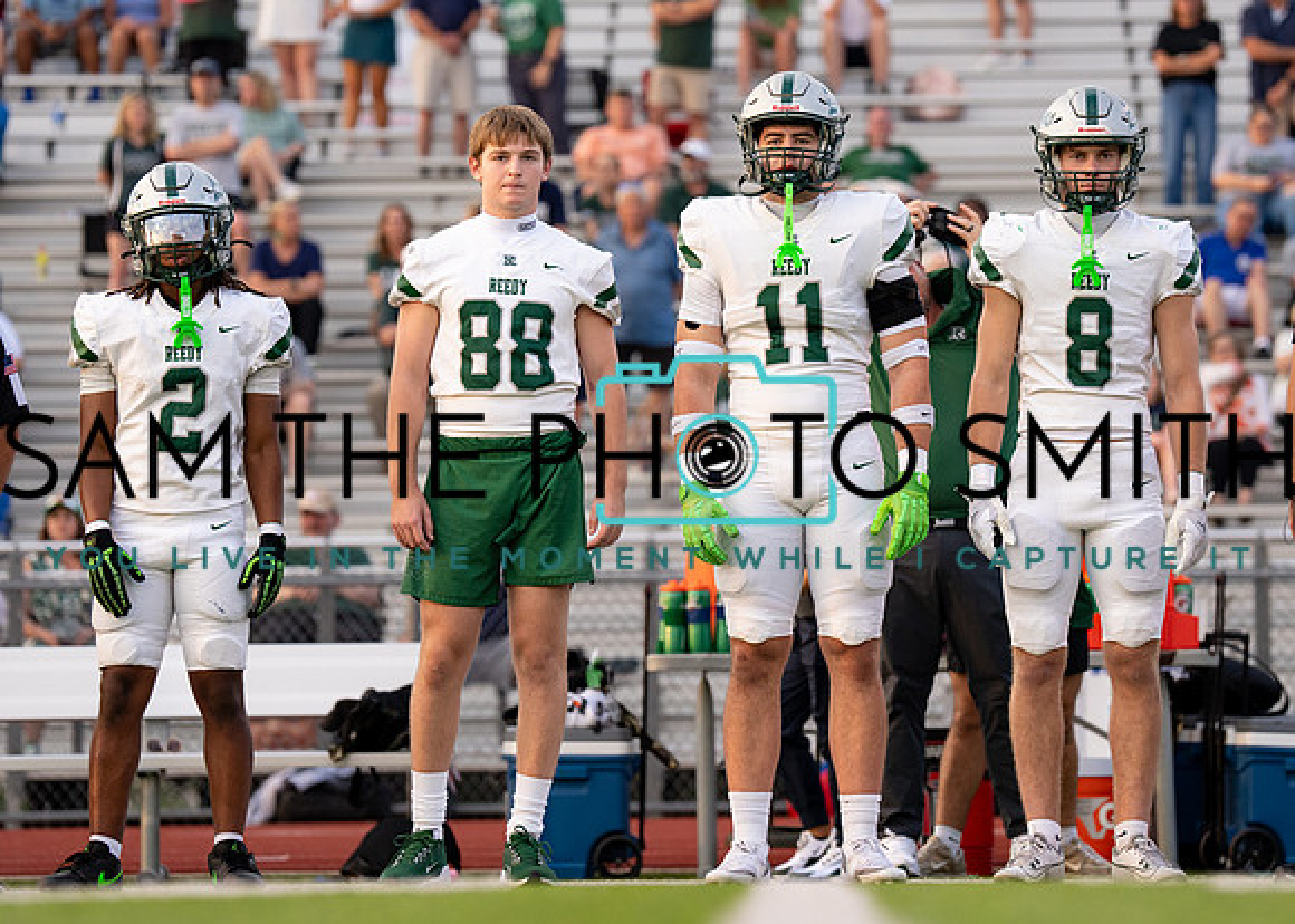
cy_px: 401
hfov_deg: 10.8
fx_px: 6819
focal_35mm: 185
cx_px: 671
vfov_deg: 7.8
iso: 500
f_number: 2.8
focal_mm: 137
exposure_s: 1/1600
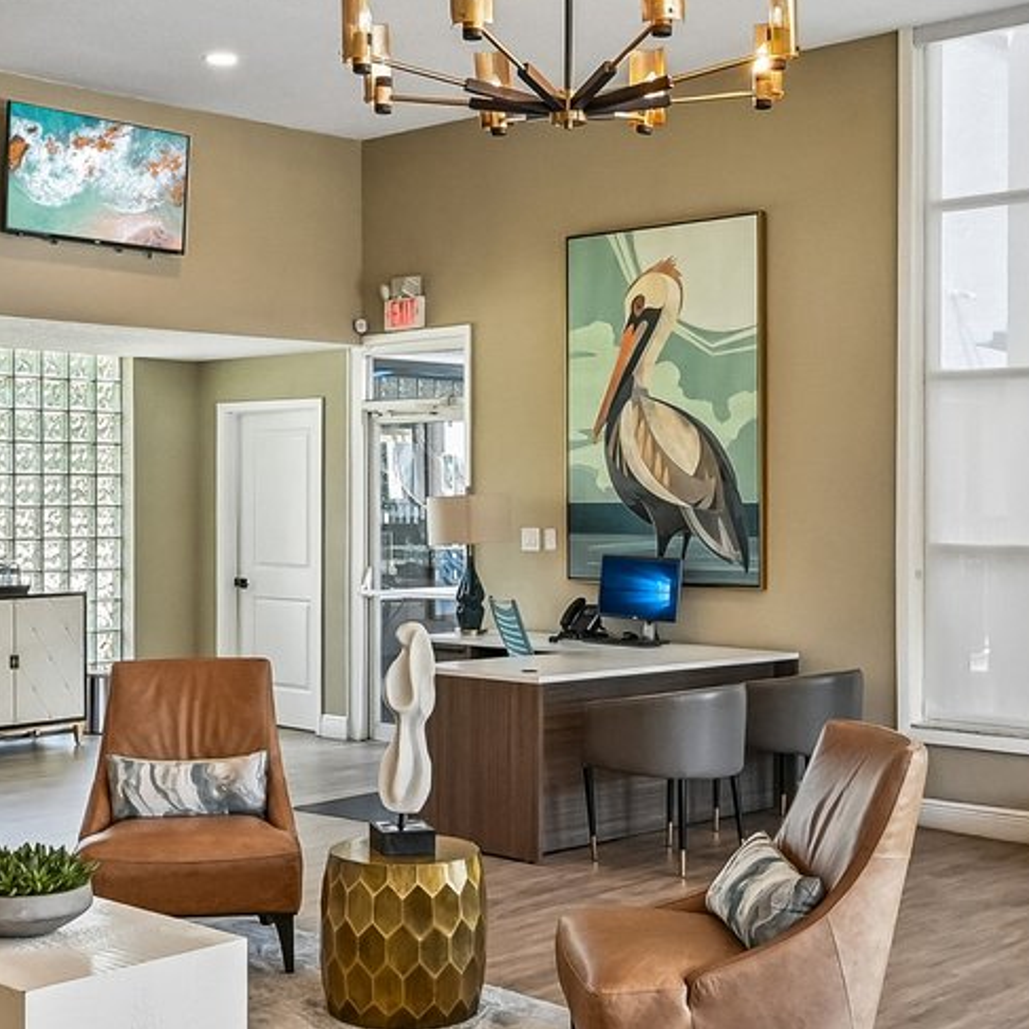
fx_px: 1682
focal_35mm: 50
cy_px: 481
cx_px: 452
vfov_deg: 34.0
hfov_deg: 34.0
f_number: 8
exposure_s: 1/250
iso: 2500
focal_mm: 14
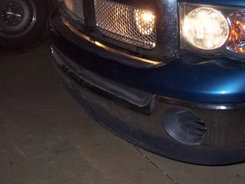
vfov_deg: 21.1
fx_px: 488
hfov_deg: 27.9
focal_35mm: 69
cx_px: 171
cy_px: 47
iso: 200
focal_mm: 6.4
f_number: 3.9
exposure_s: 1/60
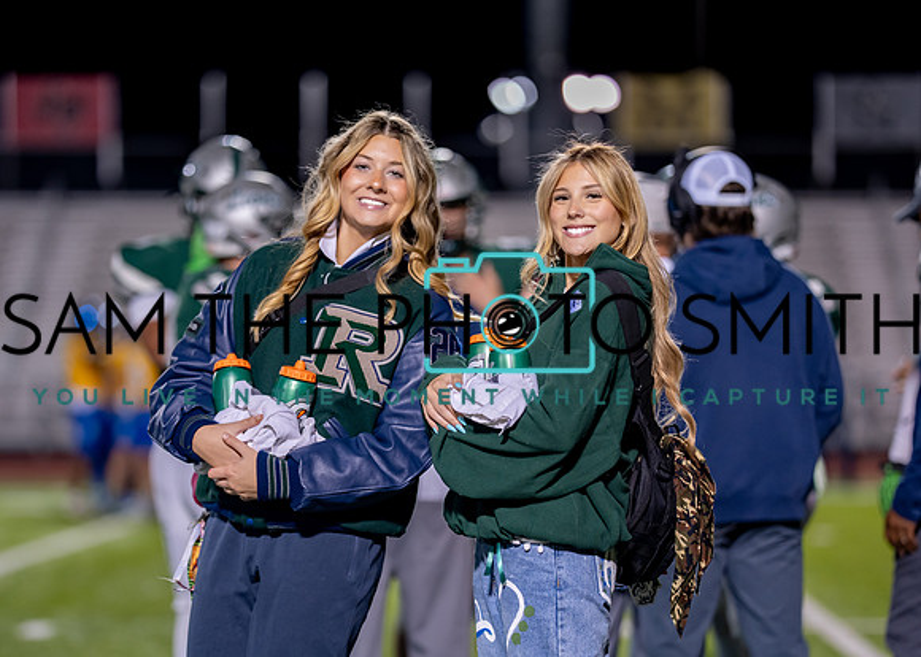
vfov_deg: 8.2
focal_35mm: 175
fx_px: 4568
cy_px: 372
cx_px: 415
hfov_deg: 11.5
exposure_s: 1/400
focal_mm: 135
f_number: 1.8
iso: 640
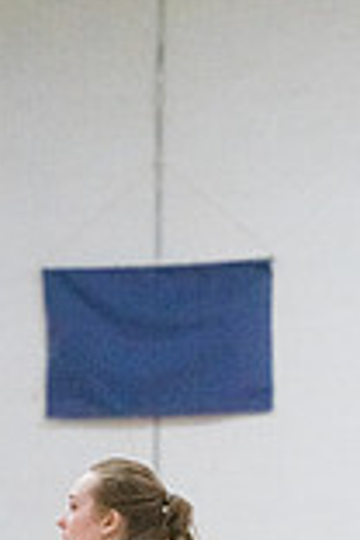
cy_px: 696
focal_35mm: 353
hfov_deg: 3.9
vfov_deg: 5.8
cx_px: 132
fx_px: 5295
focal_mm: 122
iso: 10000
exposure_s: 1/1250
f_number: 5
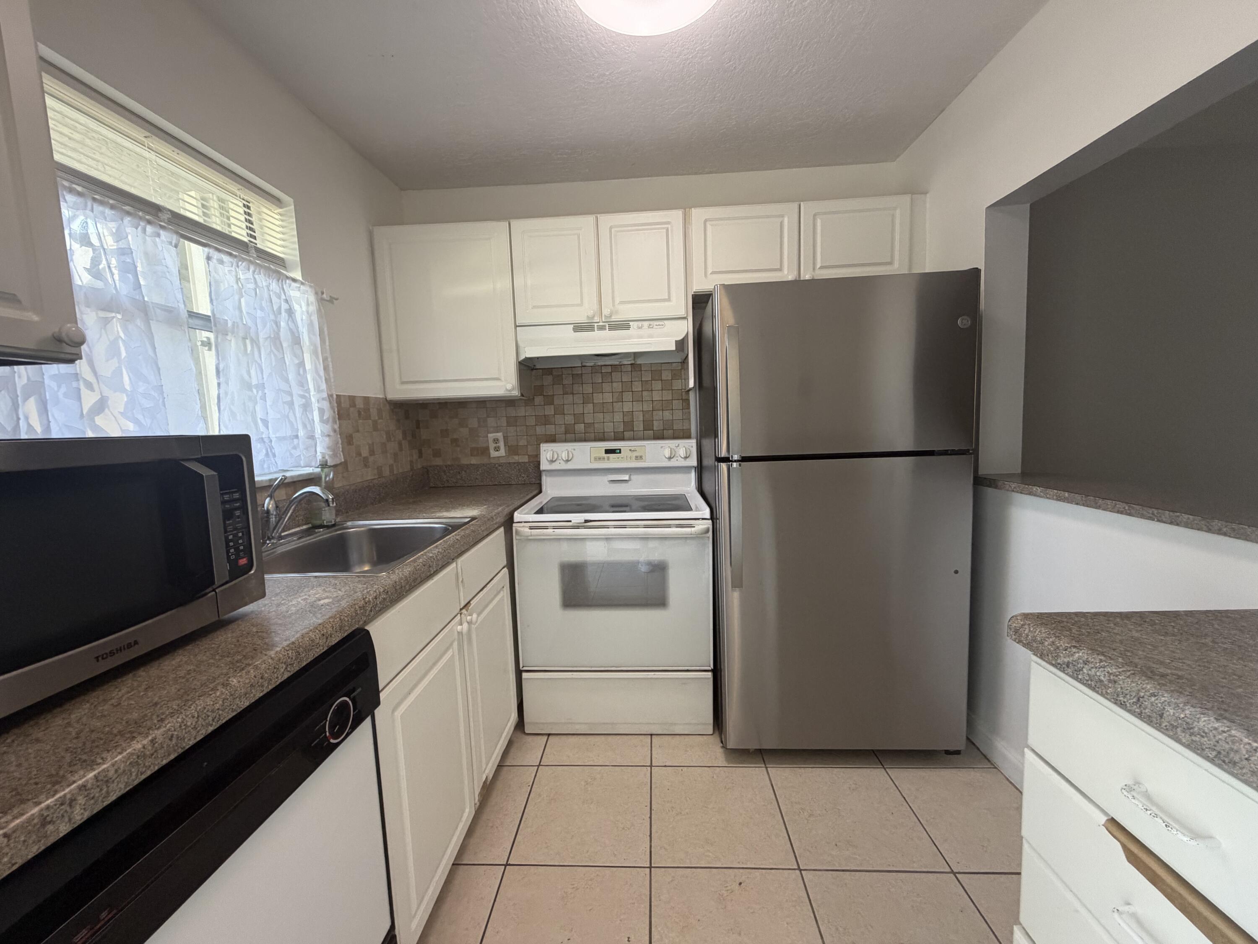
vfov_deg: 85.7
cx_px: 629
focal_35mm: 14
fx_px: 509
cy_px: 472
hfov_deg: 102.1
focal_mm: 2.22
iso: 250
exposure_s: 1/120
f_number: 2.2
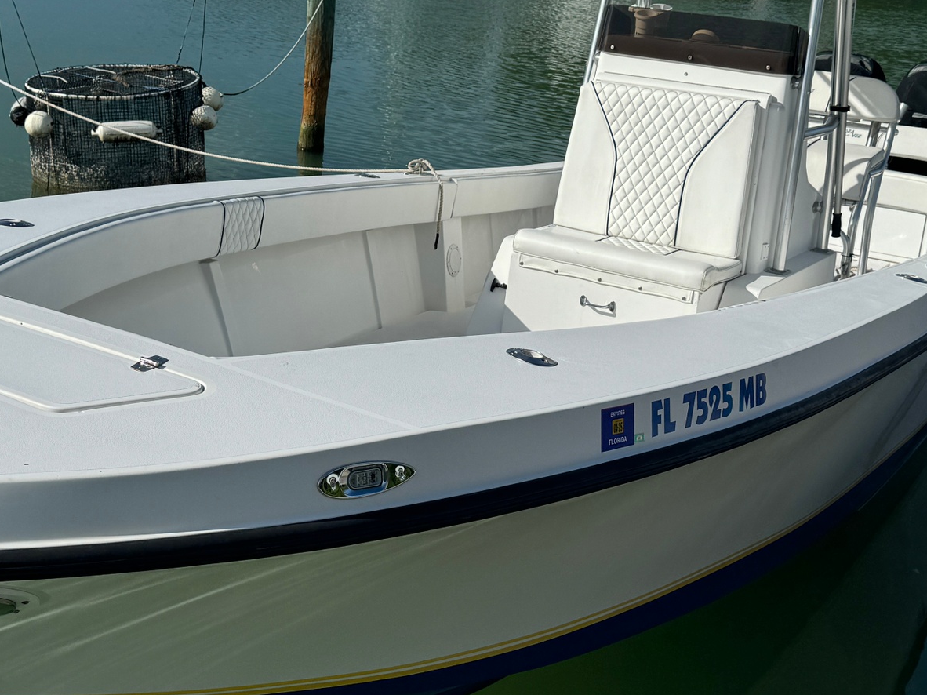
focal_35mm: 52
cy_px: 233
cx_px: 344
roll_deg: -3.4
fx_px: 1392
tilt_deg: -14.5
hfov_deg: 36.6
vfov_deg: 27.9
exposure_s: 1/9009
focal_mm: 6.76
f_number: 1.78
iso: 80
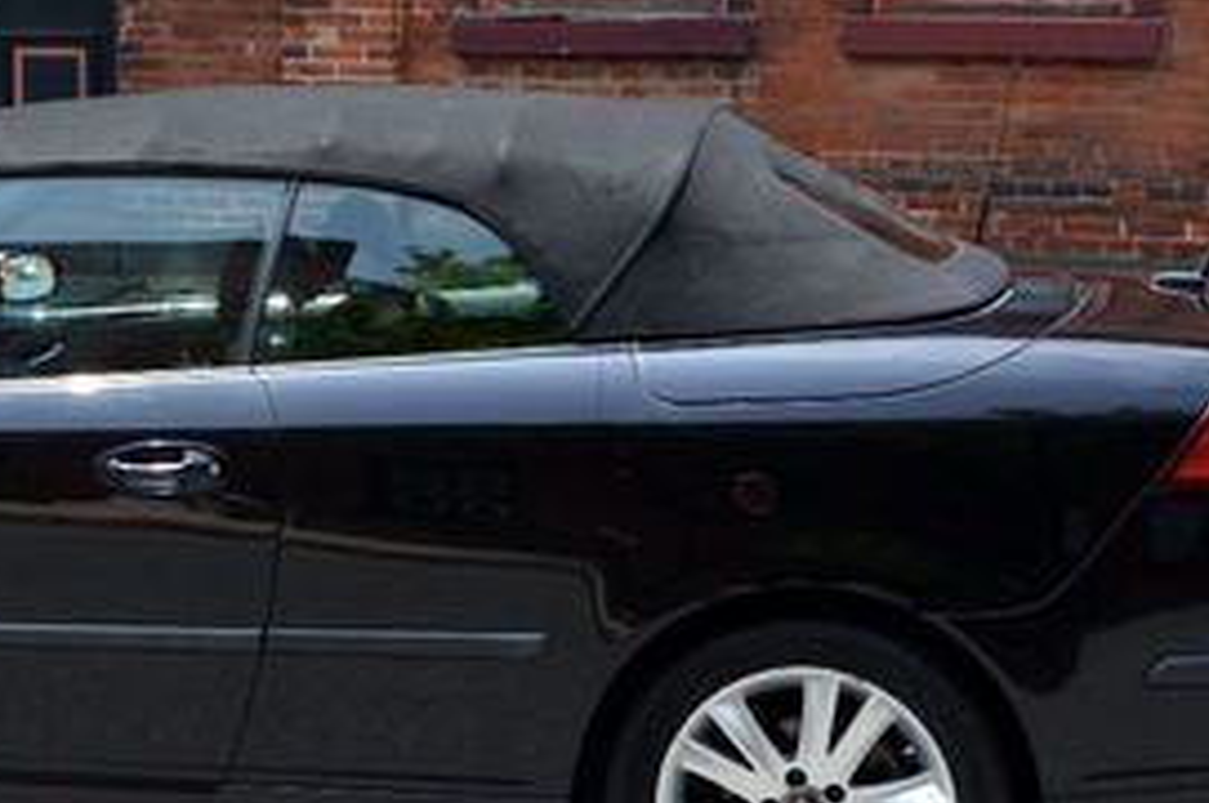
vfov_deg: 16.0
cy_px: 330
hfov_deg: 23.4
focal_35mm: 85
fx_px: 2851
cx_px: 143
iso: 200
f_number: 7.1
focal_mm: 24
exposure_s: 1/200
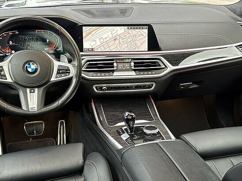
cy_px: 90
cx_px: 121
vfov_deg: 30.2
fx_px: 335
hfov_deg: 39.7
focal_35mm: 48
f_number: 1.78
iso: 640
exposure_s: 1/28
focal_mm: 6.76
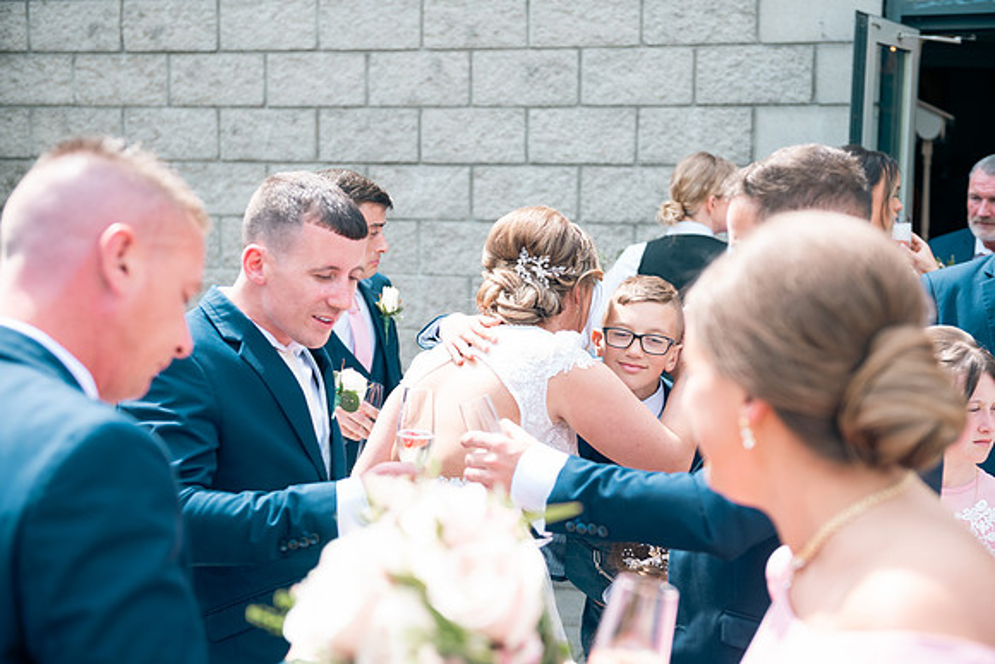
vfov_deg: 27.0
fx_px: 1382
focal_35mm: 50
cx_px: 498
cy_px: 332
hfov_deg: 39.6
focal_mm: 50
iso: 80
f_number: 3.5
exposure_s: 1/250
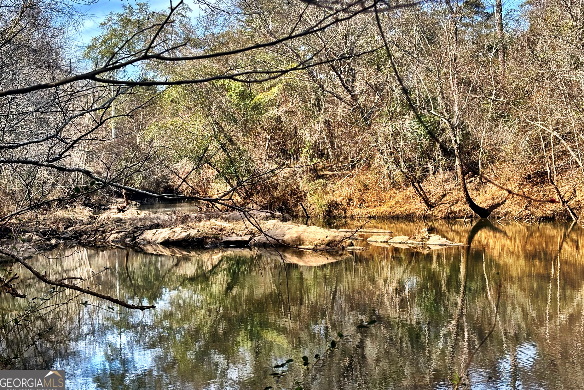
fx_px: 892
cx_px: 295
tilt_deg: +0.6
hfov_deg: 36.2
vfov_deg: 24.6
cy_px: 169
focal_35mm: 55
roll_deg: +2.3
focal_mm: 5.96
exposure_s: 1/711
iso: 32
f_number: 1.6
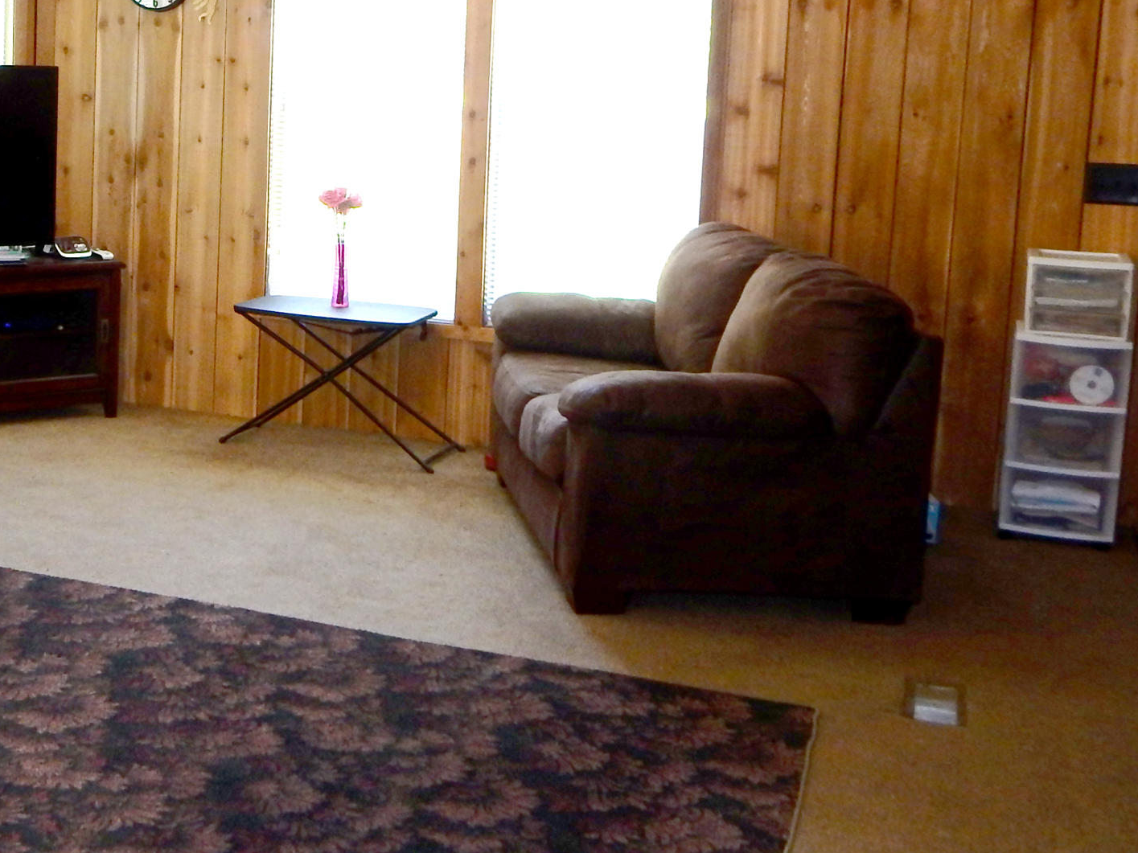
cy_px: 238
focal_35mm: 53
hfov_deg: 34.9
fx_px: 1742
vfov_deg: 27.2
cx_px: 212
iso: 125
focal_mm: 4.5
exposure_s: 1/30
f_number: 3.7
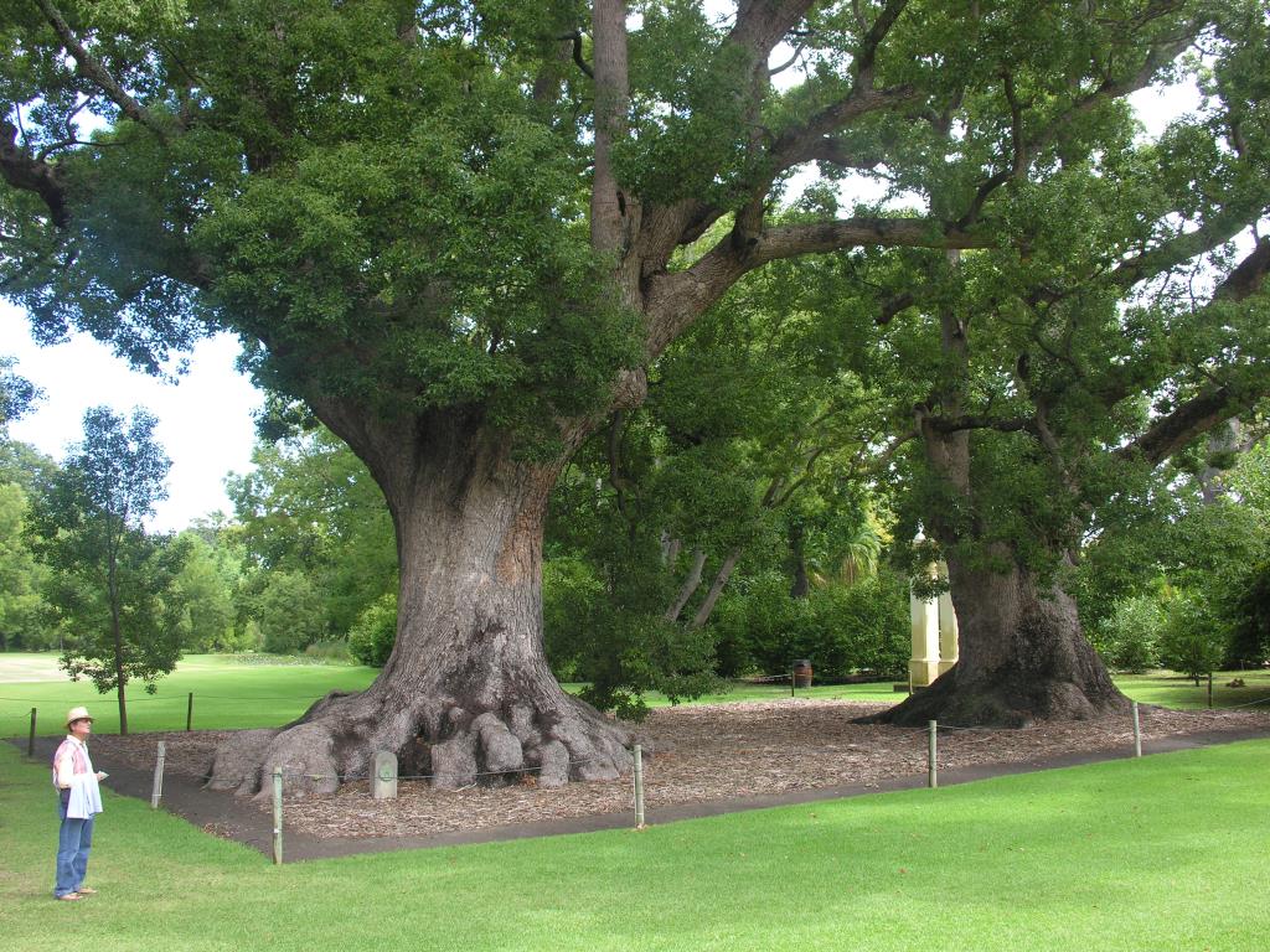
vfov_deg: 40.7
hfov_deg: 52.6
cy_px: 476
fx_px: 1284
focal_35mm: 35
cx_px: 635
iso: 50
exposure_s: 1/73.8
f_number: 4
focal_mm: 8.9
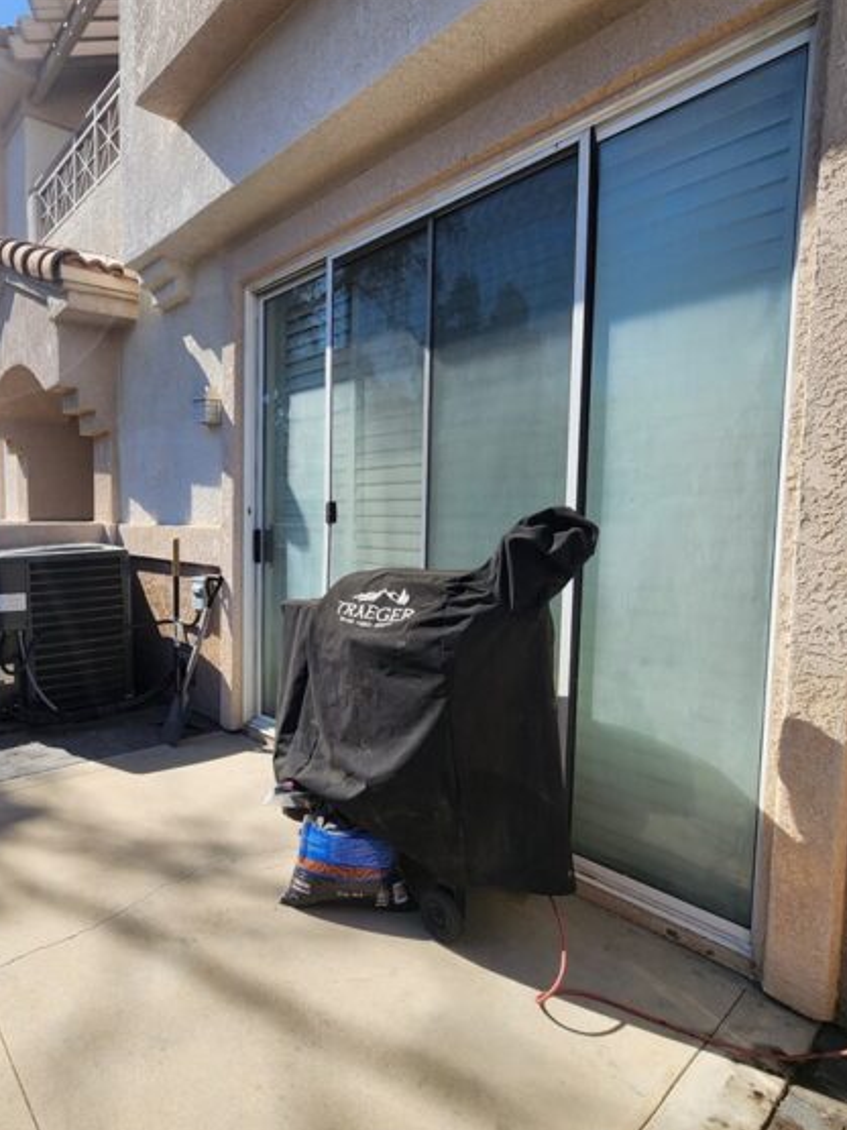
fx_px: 587
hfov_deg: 68.2
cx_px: 242
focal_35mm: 18
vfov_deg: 87.8
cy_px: 576
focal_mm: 2.2
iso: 50
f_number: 2.2
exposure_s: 1/1668
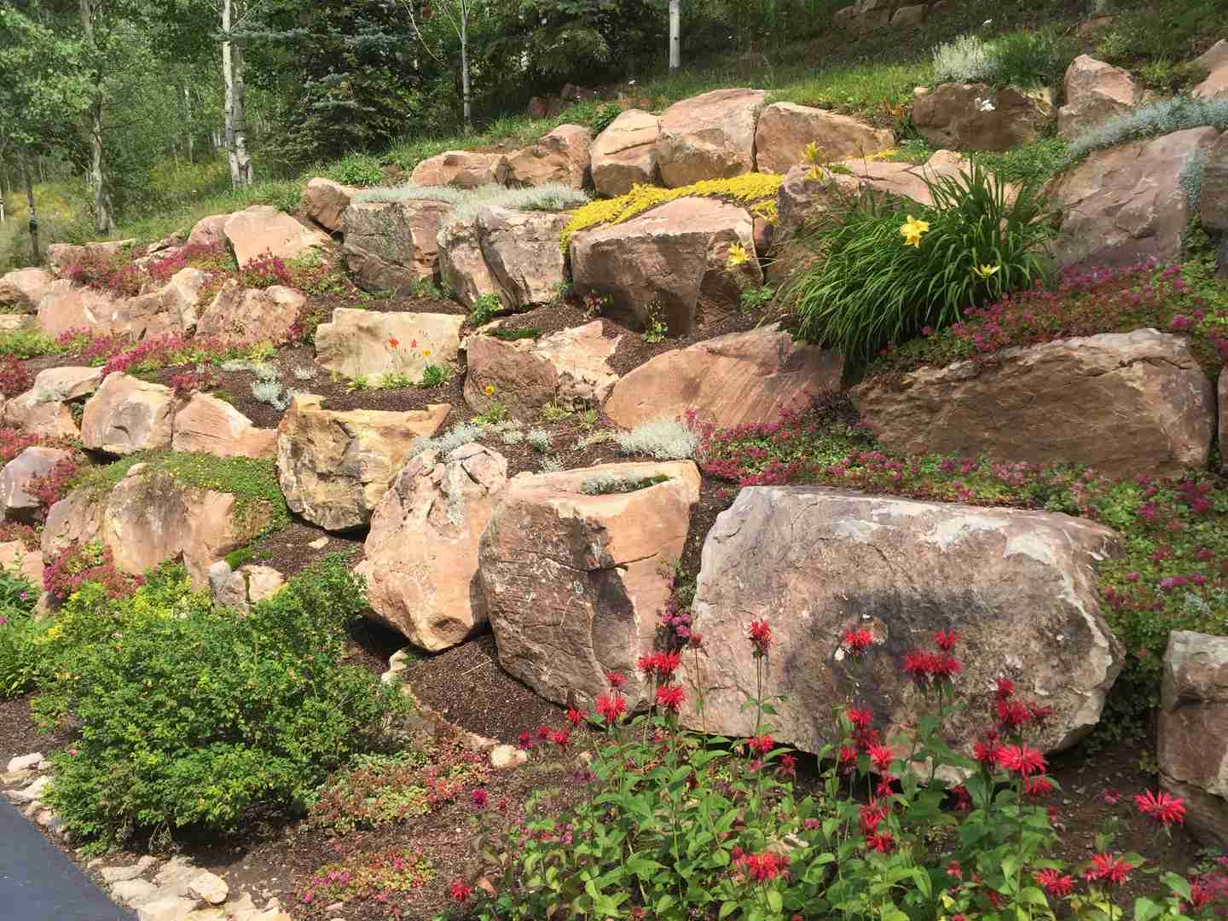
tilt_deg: -7.4
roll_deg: -1.0
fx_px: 1029
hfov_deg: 61.7
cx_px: 614
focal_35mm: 29
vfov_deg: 48.2
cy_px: 460
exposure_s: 1/1041
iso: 32
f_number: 2.2
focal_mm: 4.15
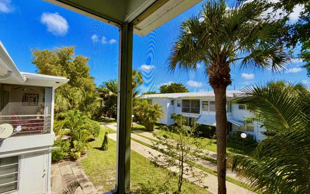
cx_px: 153
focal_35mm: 17
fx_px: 144
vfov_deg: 68.0
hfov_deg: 94.4
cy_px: 97
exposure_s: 1/770
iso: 40
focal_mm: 2.22
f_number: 2.2
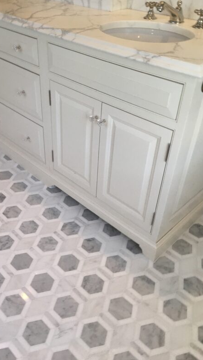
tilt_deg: -35.6
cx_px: 81
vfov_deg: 61.0
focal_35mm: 32
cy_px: 181
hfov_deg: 36.5
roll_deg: +0.8
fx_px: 306
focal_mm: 4.15
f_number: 2.2
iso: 32
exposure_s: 1/30
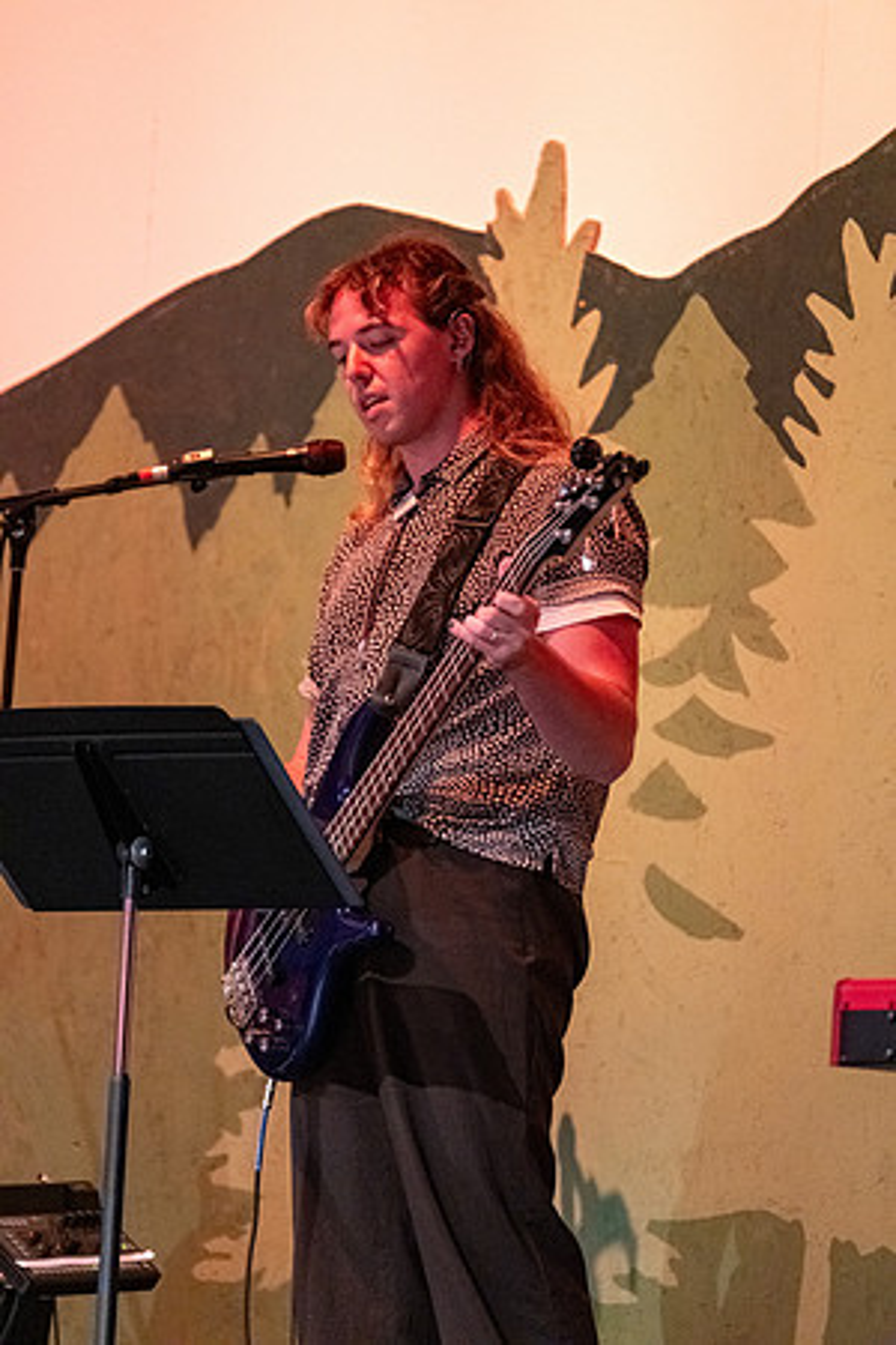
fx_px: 7839
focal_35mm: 210
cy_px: 672
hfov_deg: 6.5
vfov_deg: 9.8
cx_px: 448
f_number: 2.8
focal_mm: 140
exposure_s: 1/160
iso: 6400
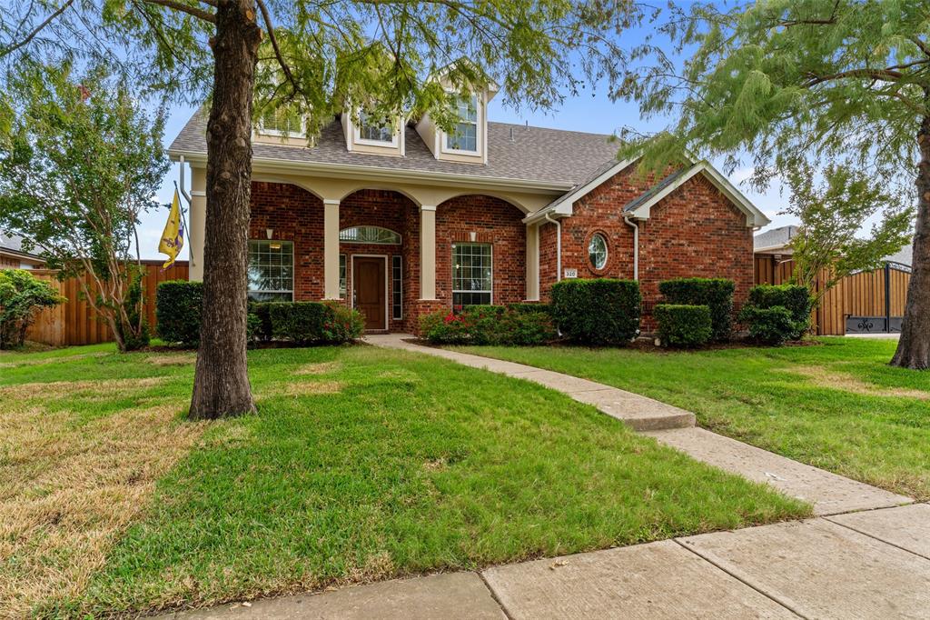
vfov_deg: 64.5
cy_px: 310
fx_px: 491
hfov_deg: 86.9
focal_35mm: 19
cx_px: 465
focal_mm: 19
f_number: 10
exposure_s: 1/80
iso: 400
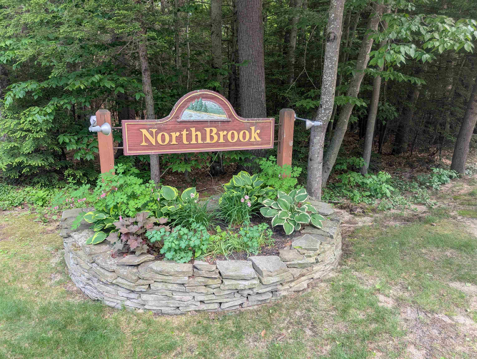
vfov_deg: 56.9
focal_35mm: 24
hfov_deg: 71.5
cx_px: 238
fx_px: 331
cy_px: 180
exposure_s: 1/396
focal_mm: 6.9
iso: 21
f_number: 1.68
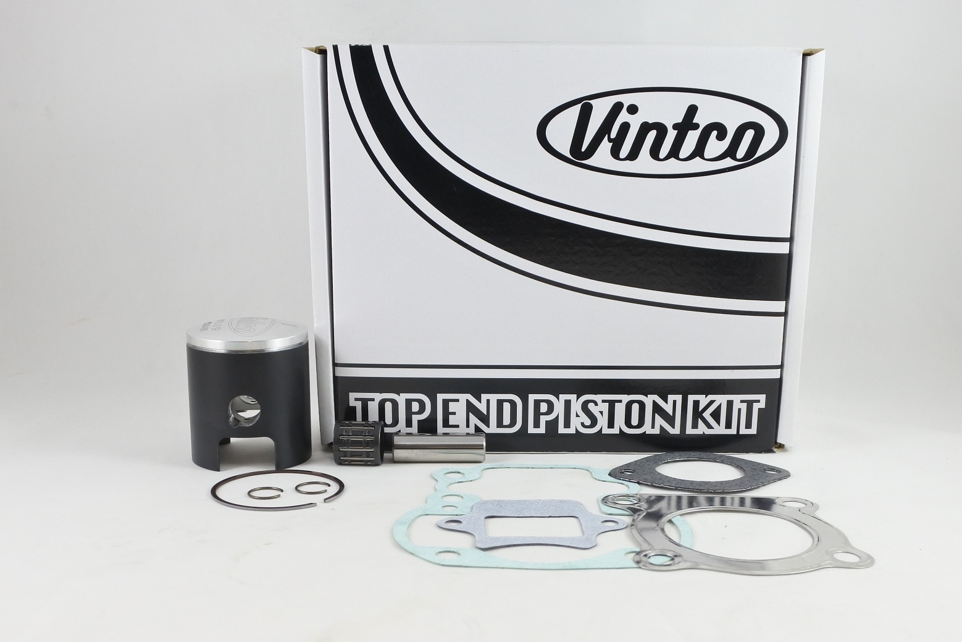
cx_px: 481
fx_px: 909
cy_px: 321
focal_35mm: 34
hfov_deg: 55.8
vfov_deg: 38.9
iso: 450
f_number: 3.8
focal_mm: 12.6
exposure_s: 1/125
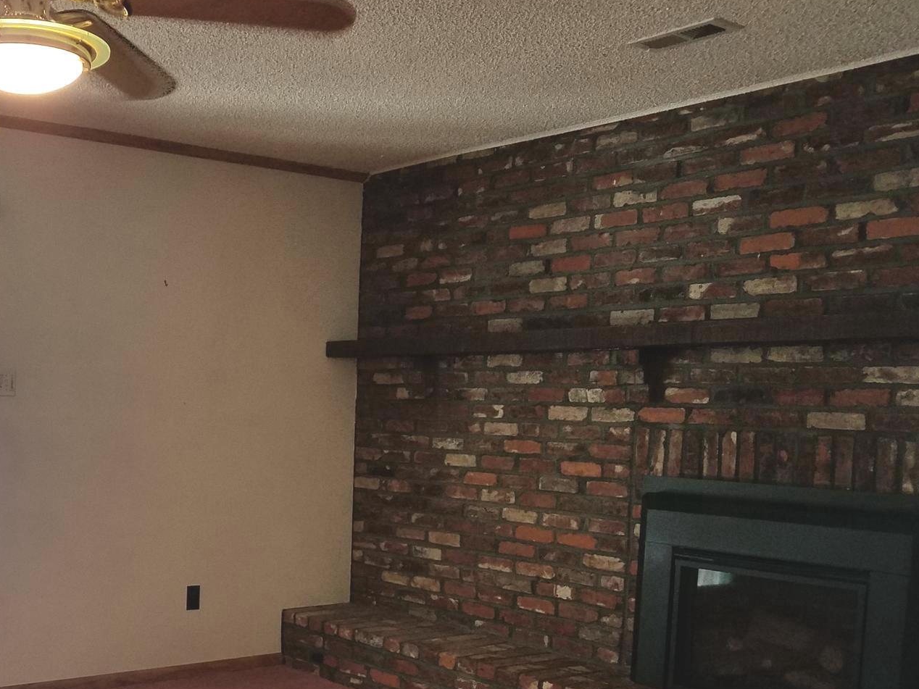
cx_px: 227
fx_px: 1115
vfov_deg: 33.9
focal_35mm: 42
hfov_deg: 43.3
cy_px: 490
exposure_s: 1/147
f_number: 1.7
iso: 40
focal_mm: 4.2
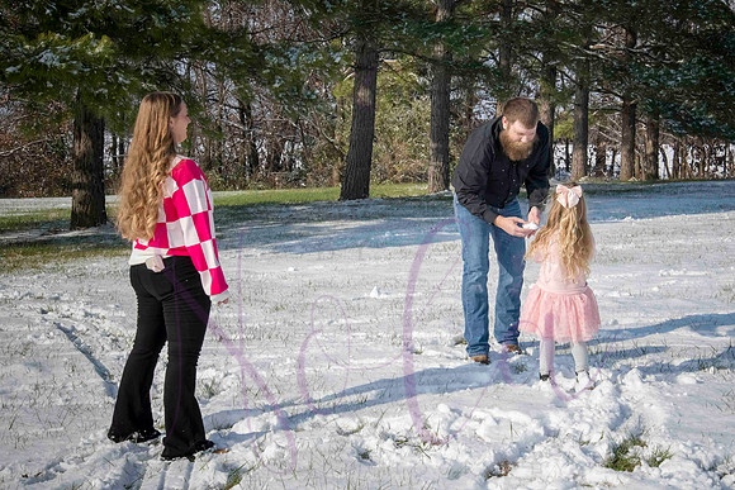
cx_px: 449
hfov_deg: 31.5
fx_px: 1297
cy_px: 191
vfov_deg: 21.4
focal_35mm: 64
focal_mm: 52
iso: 800
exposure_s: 1/800
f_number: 14
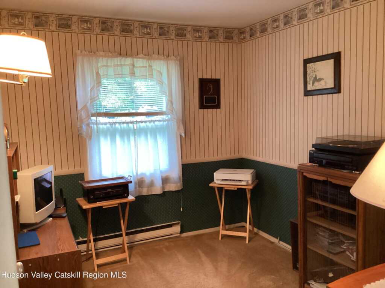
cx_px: 192
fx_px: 345
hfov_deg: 58.4
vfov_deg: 45.4
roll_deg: +1.4
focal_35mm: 31
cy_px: 144
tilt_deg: -6.0
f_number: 2.4
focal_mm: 3.3
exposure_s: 1/60
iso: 400
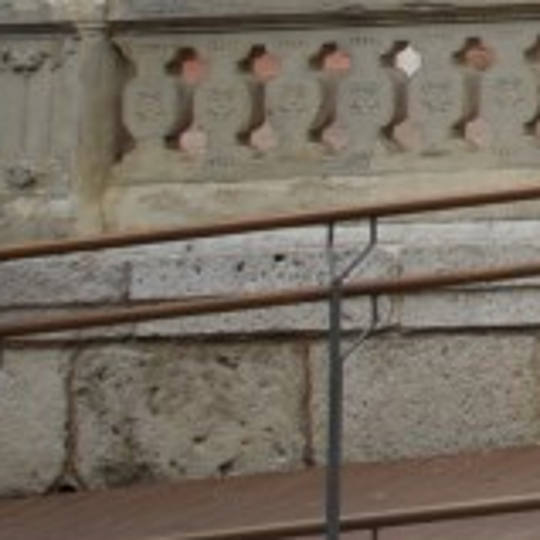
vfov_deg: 11.0
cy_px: -462
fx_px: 2594
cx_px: 2119
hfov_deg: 7.9
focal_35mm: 147
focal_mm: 17
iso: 200
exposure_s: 1/320
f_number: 9
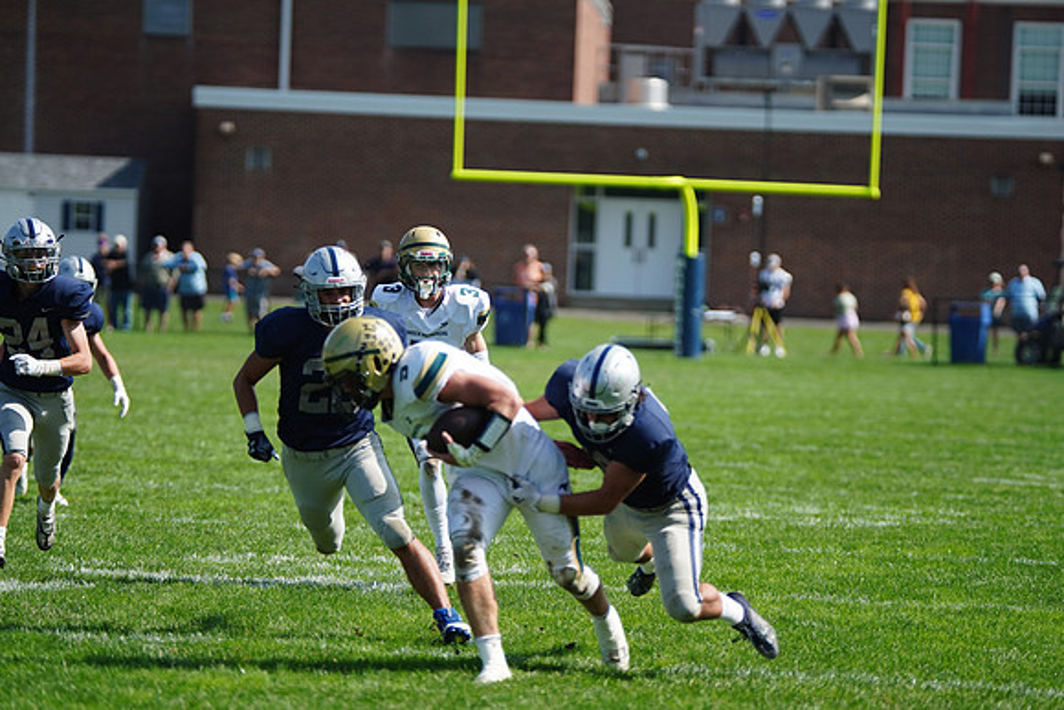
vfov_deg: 7.4
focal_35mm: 186
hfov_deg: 11.1
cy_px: 355
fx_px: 5498
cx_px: 532
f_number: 2.8
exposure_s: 1/4000
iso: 400
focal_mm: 186
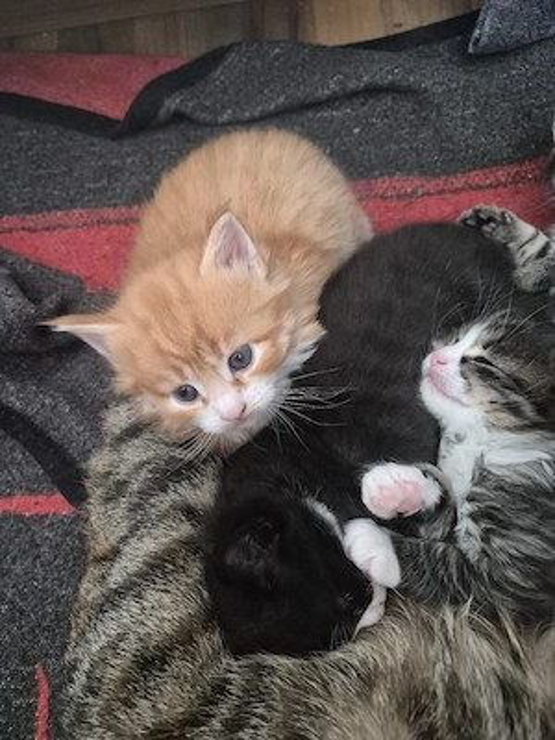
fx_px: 492
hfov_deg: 58.9
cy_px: 370
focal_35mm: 23
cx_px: 278
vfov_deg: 73.9
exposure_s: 1/100
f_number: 1.8
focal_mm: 5.4
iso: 2000
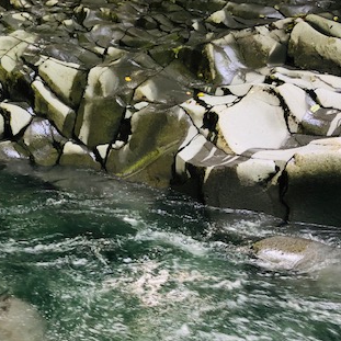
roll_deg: -2.4
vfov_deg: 32.7
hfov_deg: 33.4
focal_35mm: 51
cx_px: 166
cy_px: 257
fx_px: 568
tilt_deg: -23.2
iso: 40
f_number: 1.8
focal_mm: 4
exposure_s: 1/20
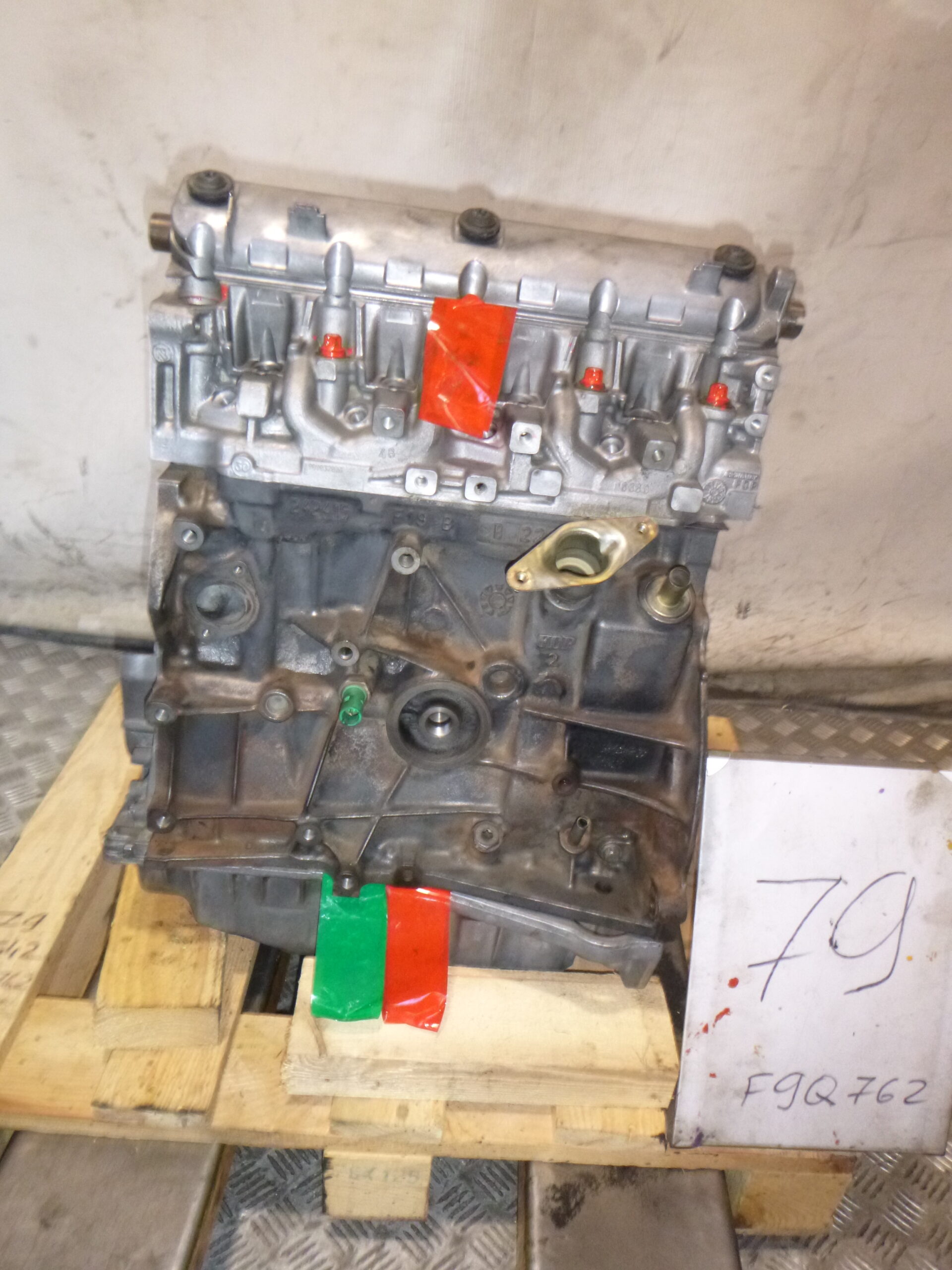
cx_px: 476
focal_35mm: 25
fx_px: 917
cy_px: 635
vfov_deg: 69.4
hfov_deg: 54.9
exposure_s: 1/60
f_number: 3.9
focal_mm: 4.5
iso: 400
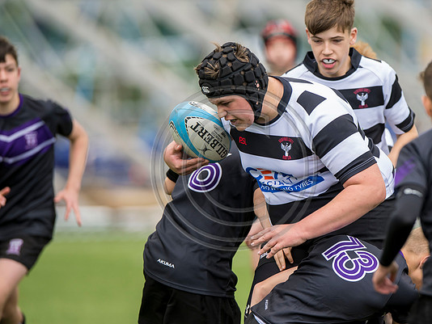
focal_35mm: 523
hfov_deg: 3.8
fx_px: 6530
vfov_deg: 2.8
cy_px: 152
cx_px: 293
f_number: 4
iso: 500
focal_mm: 400
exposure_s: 1/1600
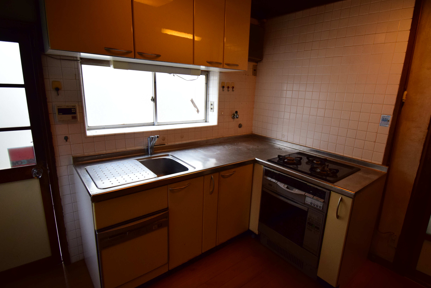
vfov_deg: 67.4
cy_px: 145
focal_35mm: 18
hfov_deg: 89.9
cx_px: 224
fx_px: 216
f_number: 4.5
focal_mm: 10
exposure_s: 1/90
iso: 1000
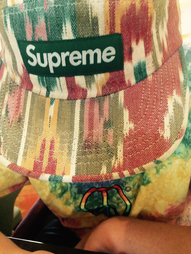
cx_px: 96
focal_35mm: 29
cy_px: 127
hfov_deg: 48.2
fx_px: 213
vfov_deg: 61.7
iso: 320
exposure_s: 1/20
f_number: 2.2
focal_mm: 4.15
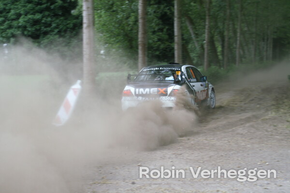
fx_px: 483
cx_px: 145
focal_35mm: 60
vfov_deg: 22.6
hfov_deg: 33.4
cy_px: 96
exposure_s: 1/80
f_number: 5.6
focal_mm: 40
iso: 250
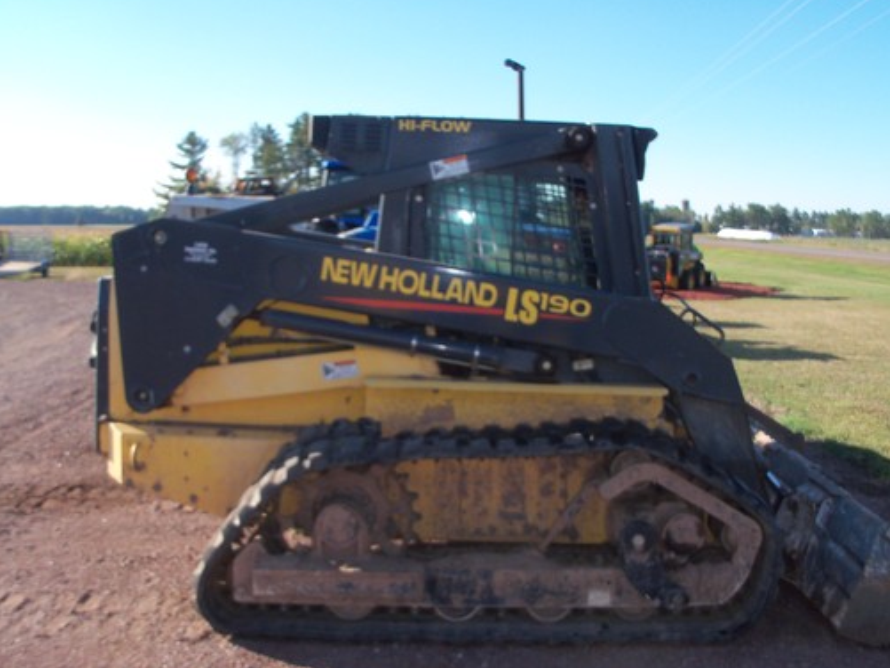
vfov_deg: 37.7
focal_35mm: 38
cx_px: 439
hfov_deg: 49.0
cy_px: 336
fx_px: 977
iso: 80
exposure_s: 1/500
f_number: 3
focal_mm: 6.3
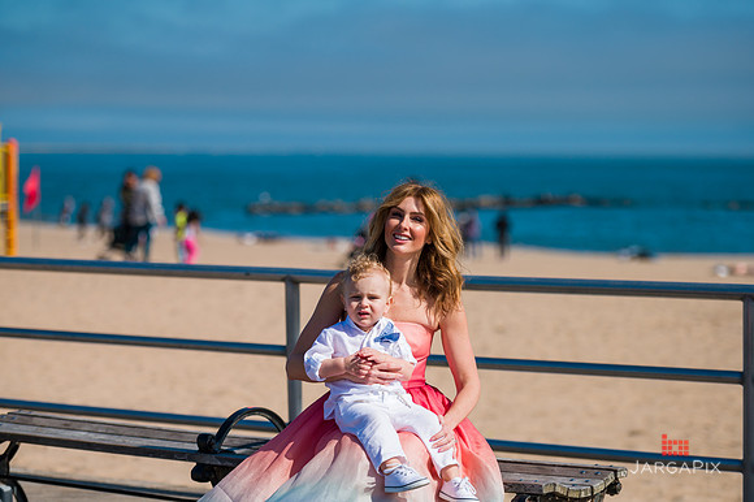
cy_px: 251
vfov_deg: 11.4
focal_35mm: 120
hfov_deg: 17.1
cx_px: 377
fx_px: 2512
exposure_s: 1/6400
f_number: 3.2
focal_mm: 120
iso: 200
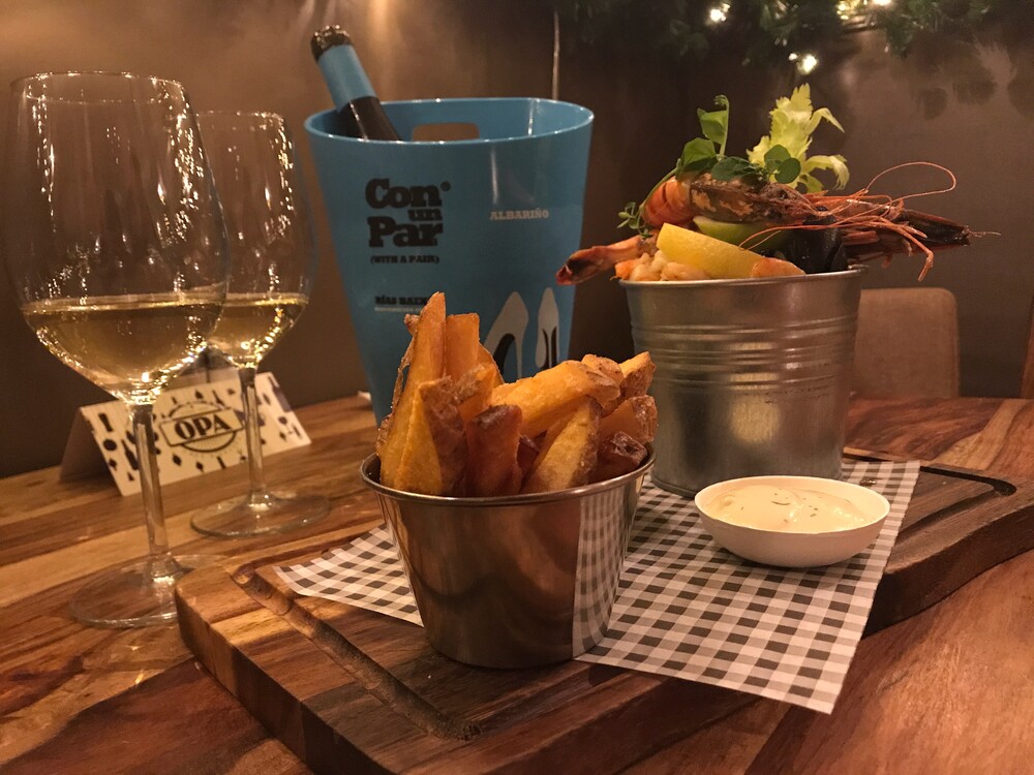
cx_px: 517
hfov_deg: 63.4
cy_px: 388
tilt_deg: -8.5
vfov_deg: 49.7
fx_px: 836
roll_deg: +1.1
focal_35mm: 28
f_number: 1.8
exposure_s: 1/4
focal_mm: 3.99
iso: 100
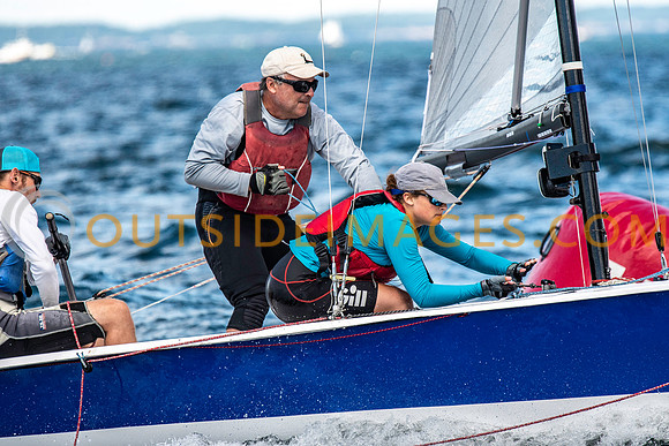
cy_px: 223
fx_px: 8364
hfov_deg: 4.6
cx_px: 334
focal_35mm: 450
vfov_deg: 3.1
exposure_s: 1/2000
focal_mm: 300
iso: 500
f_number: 5
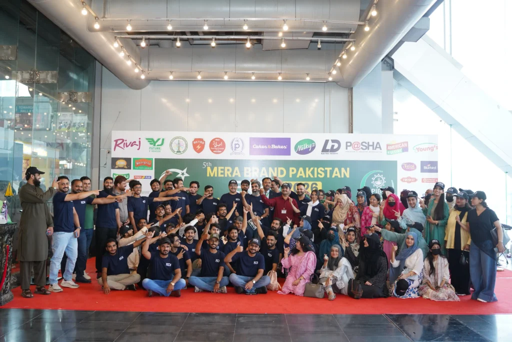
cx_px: 256
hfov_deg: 54.4
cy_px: 171
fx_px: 498
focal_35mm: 35
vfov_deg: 37.9
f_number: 2.8
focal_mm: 35
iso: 400
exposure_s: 1/100
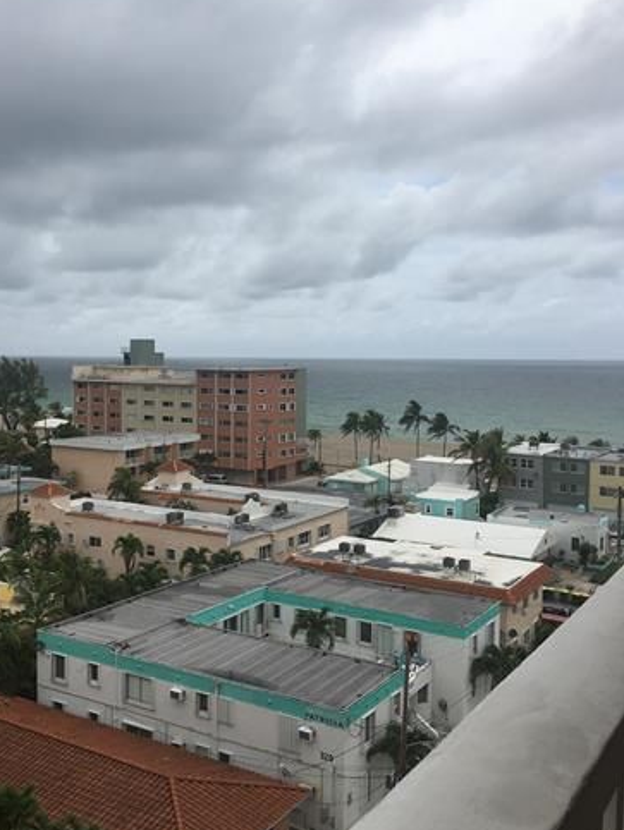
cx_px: 242
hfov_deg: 39.5
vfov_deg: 51.3
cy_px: 409
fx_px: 864
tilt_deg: -4.0
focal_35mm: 36
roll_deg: -0.6
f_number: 2.2
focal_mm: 4.15
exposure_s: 1/1923
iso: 25
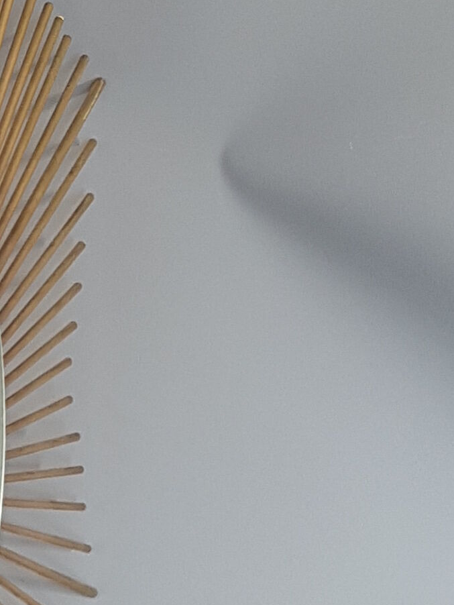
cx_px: -241
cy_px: 501
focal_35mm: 83
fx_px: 1451
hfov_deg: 16.2
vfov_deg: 23.1
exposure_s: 1/50
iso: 80
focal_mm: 4.2
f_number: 1.7
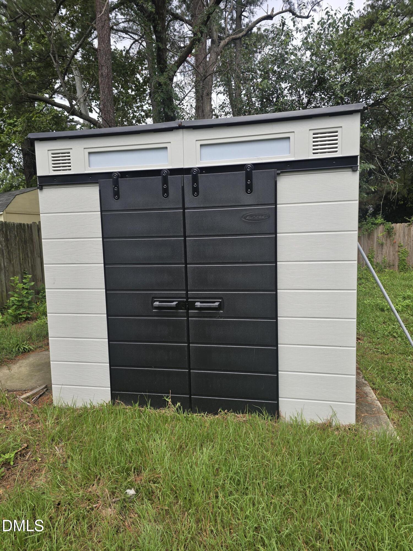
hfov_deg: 58.9
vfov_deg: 73.9
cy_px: 276
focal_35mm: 23
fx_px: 366
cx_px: 206
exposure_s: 1/468
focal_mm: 6.3
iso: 12
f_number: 1.7
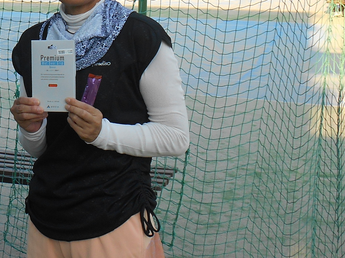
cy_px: 23
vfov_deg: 15.2
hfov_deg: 19.4
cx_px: -60
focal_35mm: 96
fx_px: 957
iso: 80
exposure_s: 1/160
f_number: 3.6
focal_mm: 5.5
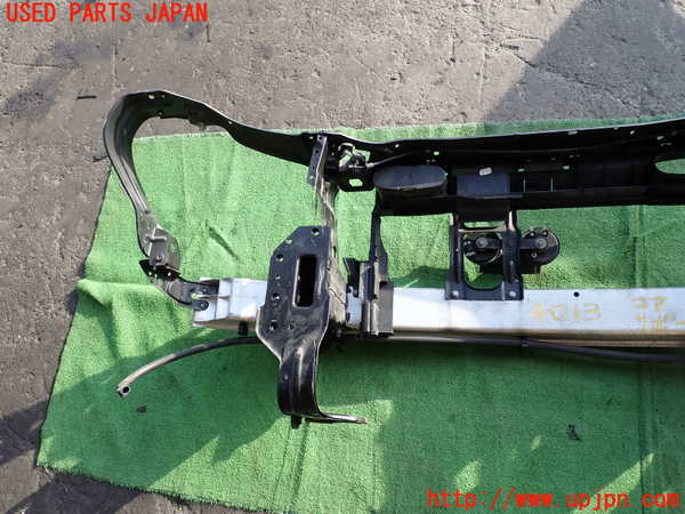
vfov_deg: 54.9
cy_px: 257
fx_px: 495
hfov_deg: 69.4
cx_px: 342
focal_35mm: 25
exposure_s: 1/160
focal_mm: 4.5
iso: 100
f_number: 2.8
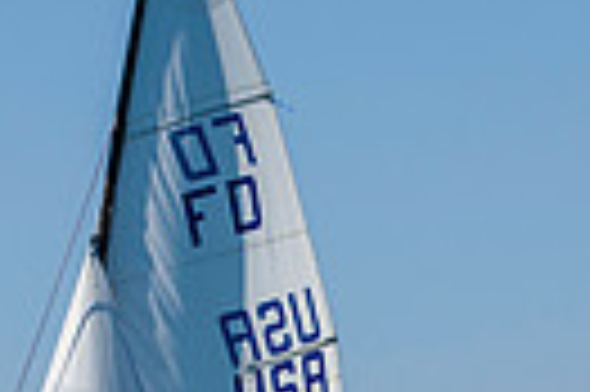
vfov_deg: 2.3
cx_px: 784
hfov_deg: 3.5
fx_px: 9559
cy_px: 766
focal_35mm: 584
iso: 200
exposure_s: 1/1600
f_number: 5.6
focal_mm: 130
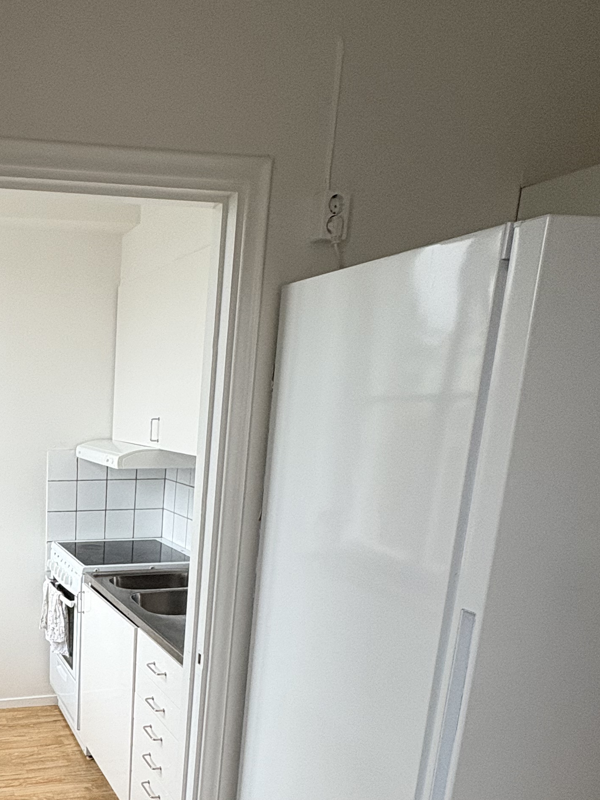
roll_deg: -0.2
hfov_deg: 41.4
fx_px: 693
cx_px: 16
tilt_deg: -13.3
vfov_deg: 57.9
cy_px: 566
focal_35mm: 30
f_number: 2.2
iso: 200
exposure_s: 1/50
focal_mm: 2.22
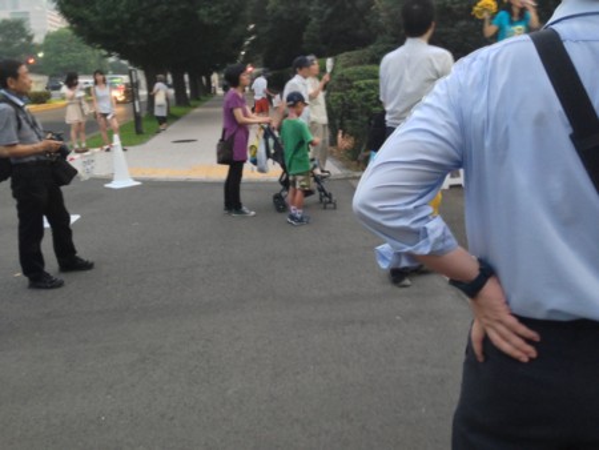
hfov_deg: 55.3
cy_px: 225
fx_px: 571
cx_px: 300
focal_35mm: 33
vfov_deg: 43.0
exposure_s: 1/20
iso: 200
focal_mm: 4.13
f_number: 2.4
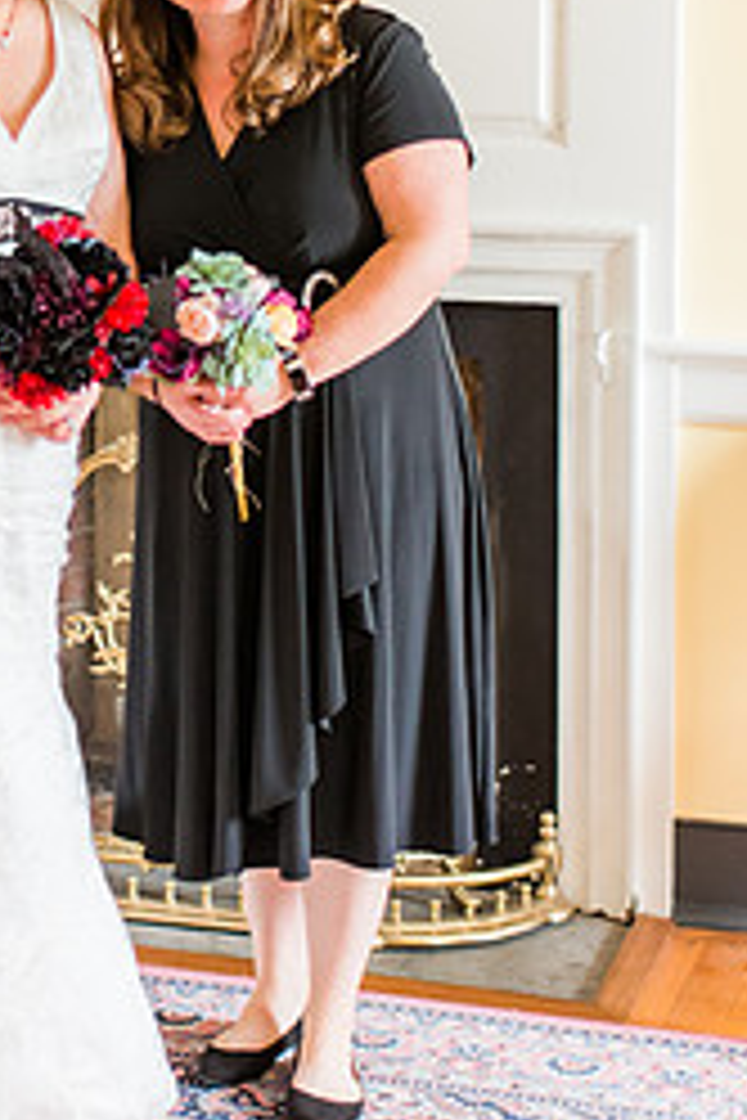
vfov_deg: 21.2
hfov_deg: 14.3
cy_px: 225
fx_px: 2957
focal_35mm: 95
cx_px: 144
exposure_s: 1/100
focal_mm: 35
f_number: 1.8
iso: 800
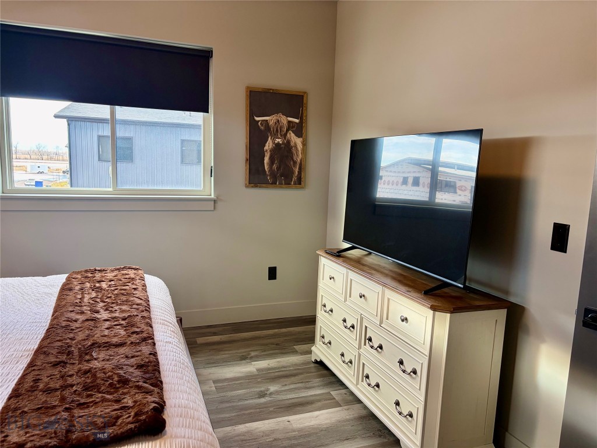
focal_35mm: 26
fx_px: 448
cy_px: 224
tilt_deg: -6.4
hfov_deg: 67.3
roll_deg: -0.3
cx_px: 298
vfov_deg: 53.1
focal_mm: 5.96
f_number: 1.6
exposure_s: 1/120
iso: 100
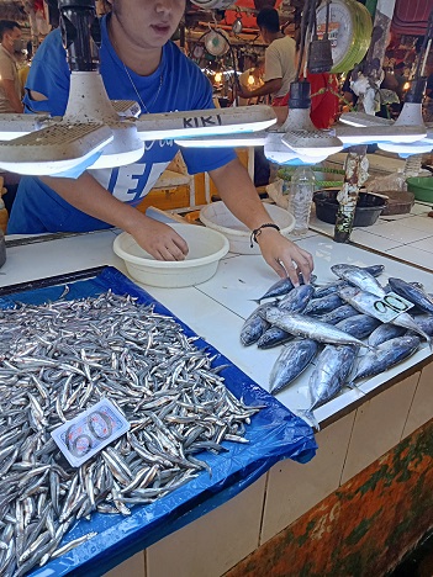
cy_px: 288
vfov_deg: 63.4
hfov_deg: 49.7
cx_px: 216
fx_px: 467
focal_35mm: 28
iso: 100
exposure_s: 1/109
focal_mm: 3.46
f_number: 2.2
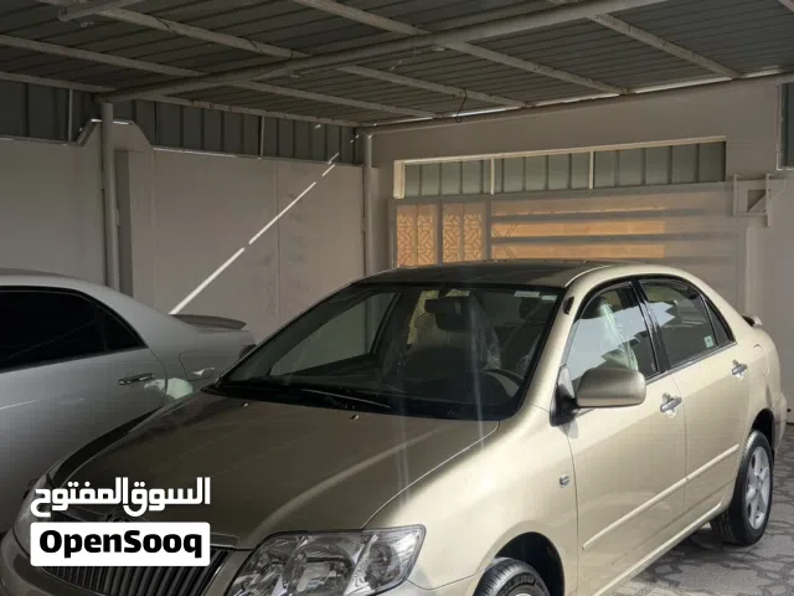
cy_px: 298
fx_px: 550
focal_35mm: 24
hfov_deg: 71.6
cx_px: 397
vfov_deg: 56.8
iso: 80
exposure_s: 1/4975
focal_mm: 6.76
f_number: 1.78
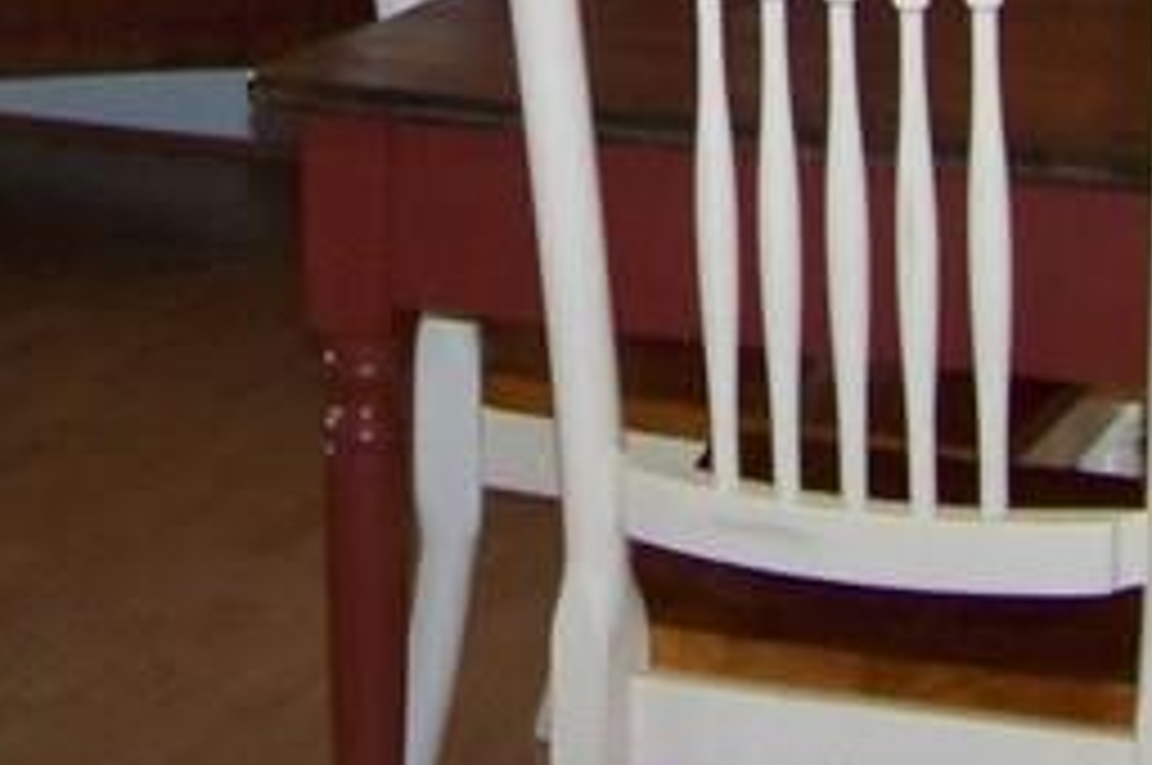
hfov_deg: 13.7
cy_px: -914
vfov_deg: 8.5
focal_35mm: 150
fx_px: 4794
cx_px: 680
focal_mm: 5.85
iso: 200
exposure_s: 1/30
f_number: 2.8
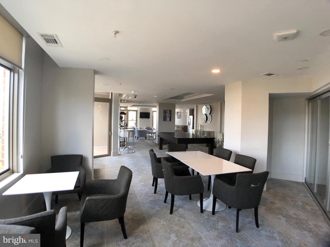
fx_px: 267
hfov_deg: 63.4
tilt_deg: +1.5
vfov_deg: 49.7
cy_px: 124
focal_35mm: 28
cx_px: 165
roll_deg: -1.2
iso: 20
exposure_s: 1/30
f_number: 1.8
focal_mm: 4
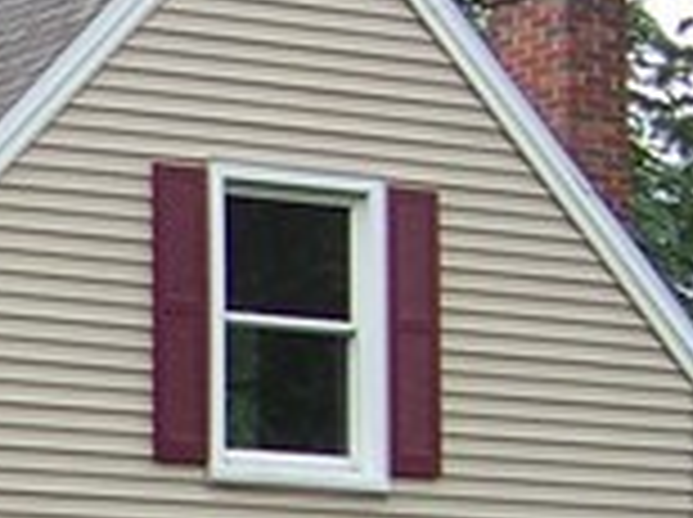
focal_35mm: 240
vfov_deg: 6.1
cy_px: 806
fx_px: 4797
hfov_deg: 7.9
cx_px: -720
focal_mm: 5.85
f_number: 2.8
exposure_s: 1/250
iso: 64
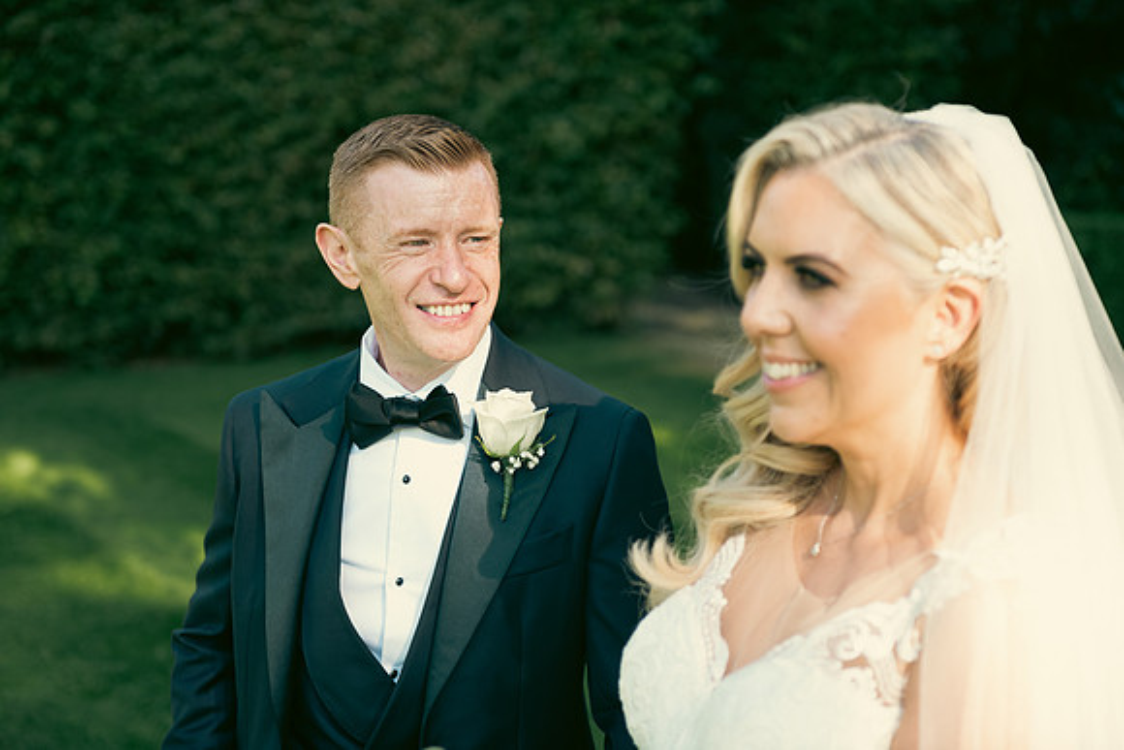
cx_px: 562
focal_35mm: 70
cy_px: 375
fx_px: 2186
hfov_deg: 28.8
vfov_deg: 19.5
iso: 200
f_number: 3.5
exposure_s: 1/400
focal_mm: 70
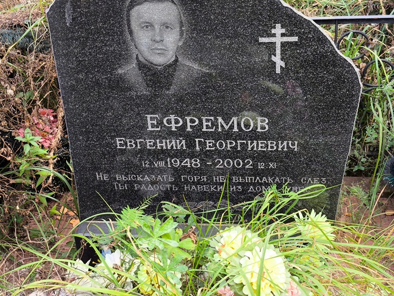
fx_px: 569
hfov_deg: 38.2
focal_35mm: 50
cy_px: 148
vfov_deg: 29.1
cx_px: 197
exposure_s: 1/146
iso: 50
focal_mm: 4.71
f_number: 1.7
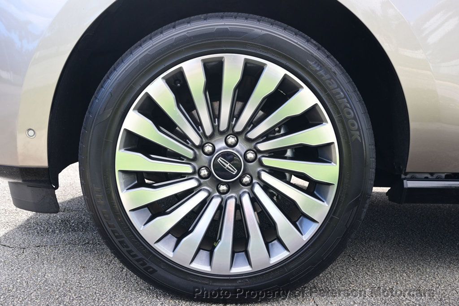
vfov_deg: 34.2
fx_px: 497
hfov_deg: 49.6
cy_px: 153
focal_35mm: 39
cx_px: 230
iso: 100
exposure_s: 1/100
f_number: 5
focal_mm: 26
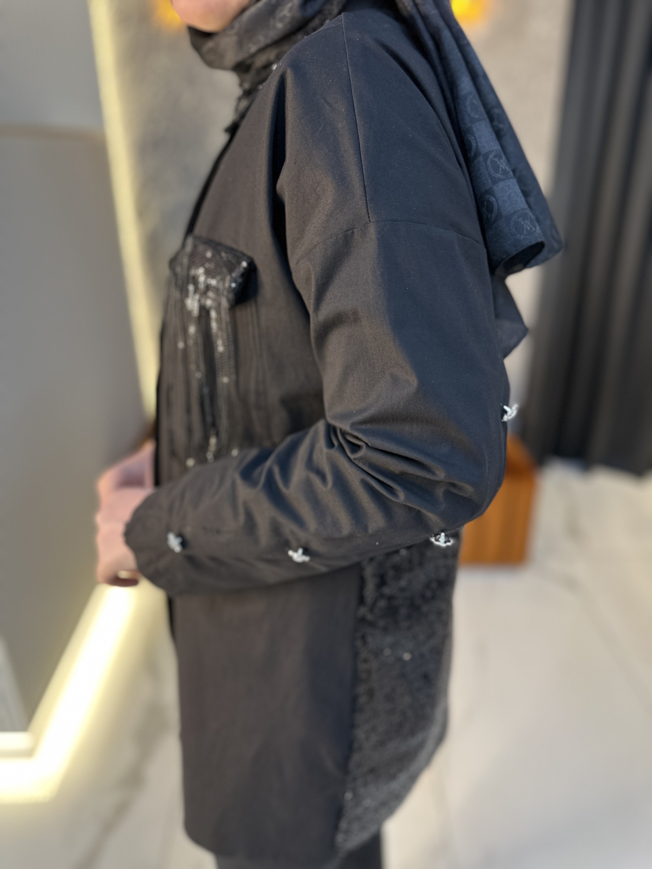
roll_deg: +0.6
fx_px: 603
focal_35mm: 24
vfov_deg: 71.6
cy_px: 434
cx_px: 326
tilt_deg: -24.7
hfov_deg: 56.8
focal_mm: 6.86
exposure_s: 1/100
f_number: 1.78
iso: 200
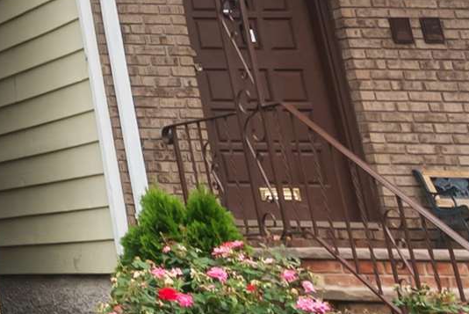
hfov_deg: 15.3
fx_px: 1199
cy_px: -147
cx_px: -586
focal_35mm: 92
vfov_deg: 14.0
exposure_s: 1/6
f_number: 10
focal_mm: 16
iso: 160
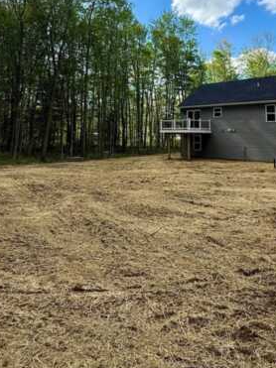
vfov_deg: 58.3
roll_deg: -0.7
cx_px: 163
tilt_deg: +9.0
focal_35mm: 29
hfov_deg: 48.0
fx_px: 308
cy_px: 90
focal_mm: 2.22
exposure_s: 1/1745
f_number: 2.2
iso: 64
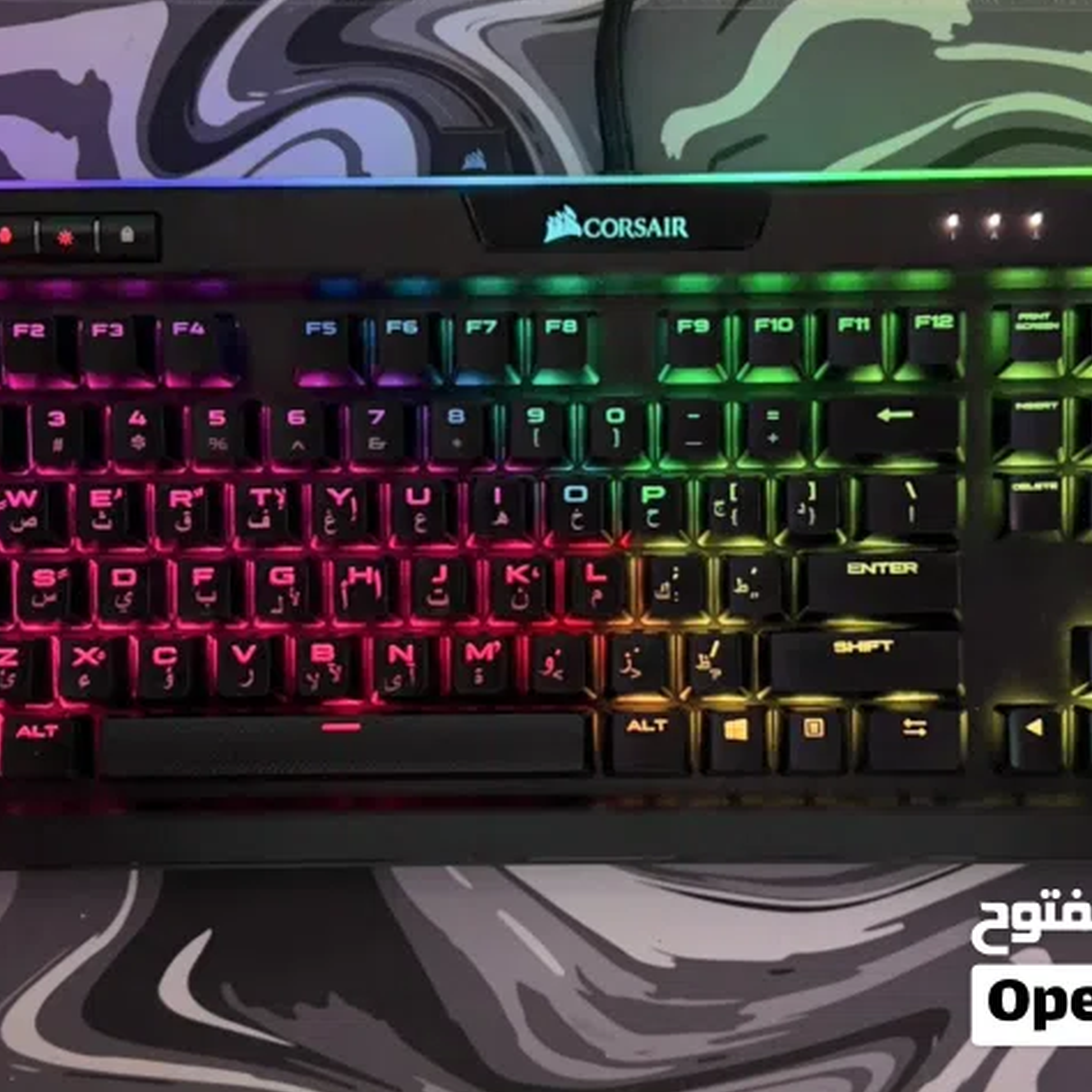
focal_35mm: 31
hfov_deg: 52.3
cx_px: 624
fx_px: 1106
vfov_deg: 52.5
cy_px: 548
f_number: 1.5
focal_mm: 5.7
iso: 640
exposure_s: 1/36
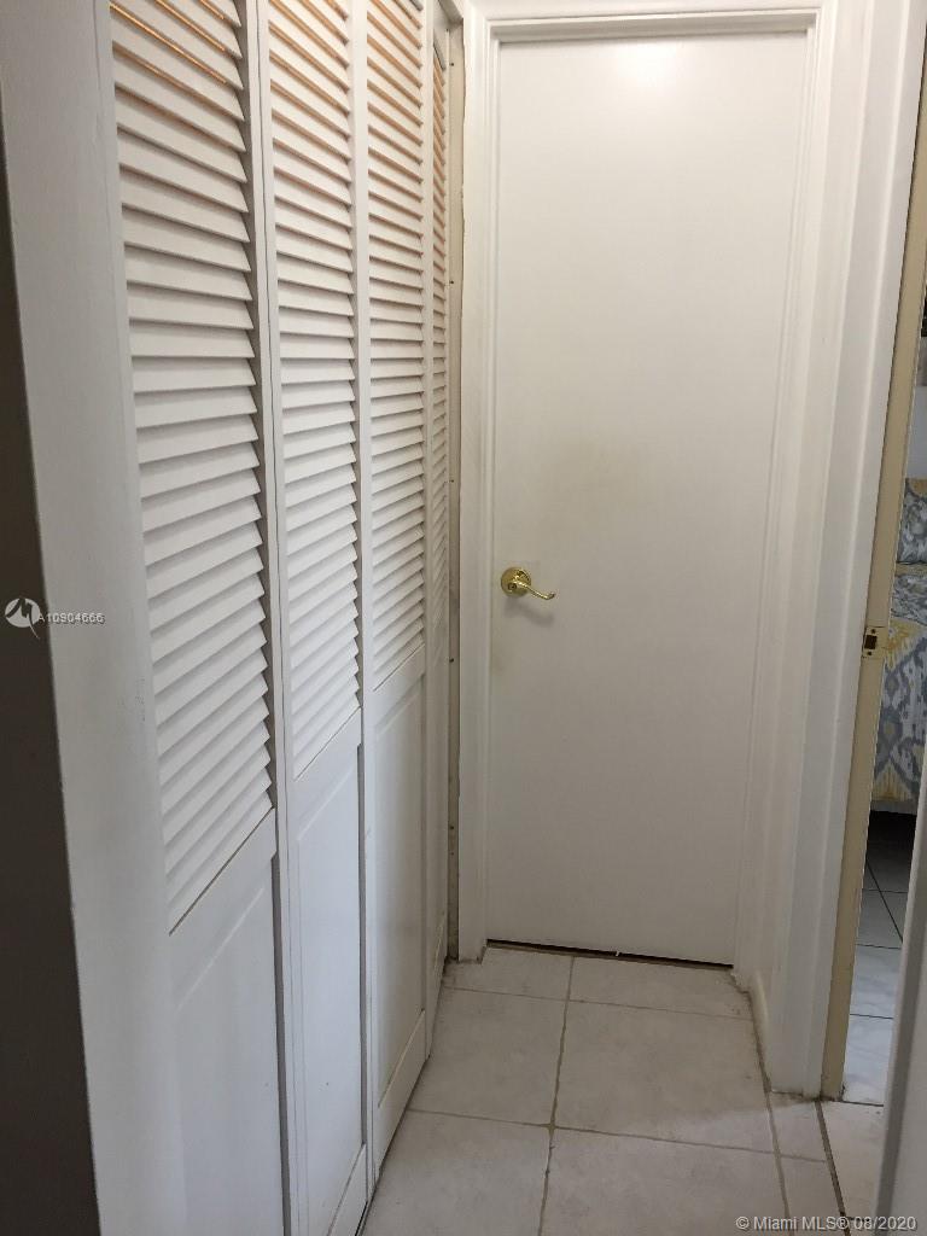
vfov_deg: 61.7
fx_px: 1035
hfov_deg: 48.2
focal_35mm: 29
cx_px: 464
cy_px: 618
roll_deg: -0.3
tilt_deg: -14.7
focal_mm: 4.15
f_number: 2.2
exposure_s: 1/30
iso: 64
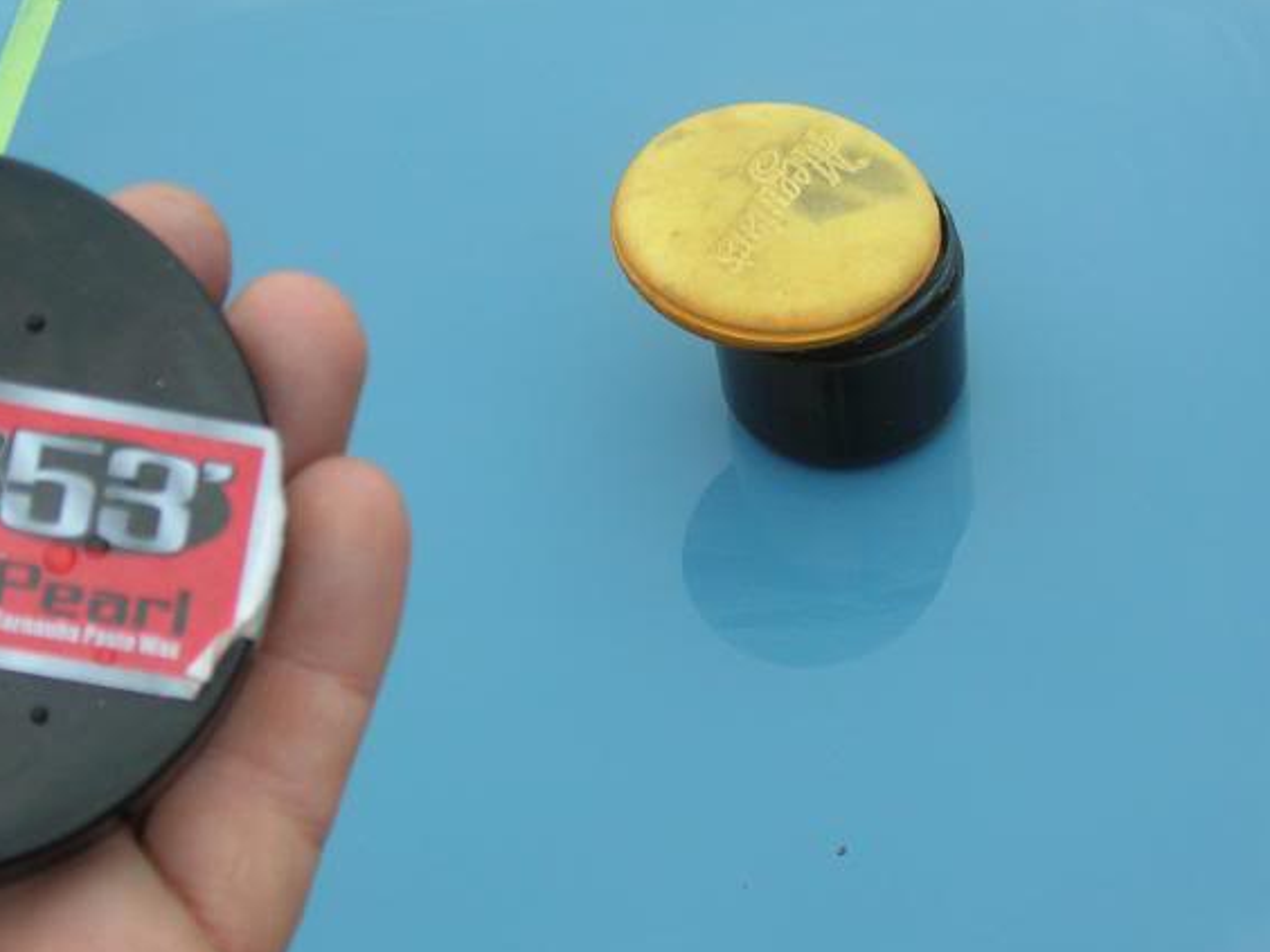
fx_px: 2531
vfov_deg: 21.3
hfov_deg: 28.1
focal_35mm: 69
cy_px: 421
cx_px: 700
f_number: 3.2
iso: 50
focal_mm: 6.3
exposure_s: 1/220
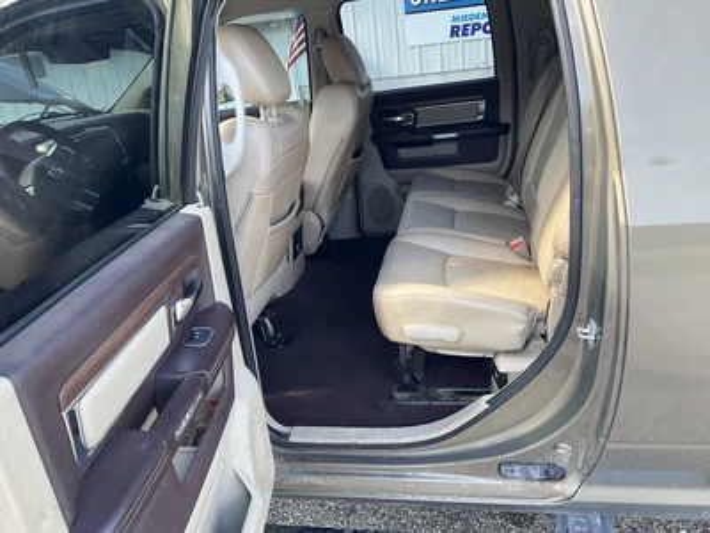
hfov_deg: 61.7
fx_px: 595
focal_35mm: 29
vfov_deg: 48.2
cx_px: 355
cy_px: 266
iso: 32
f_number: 1.8
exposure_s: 1/122
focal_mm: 3
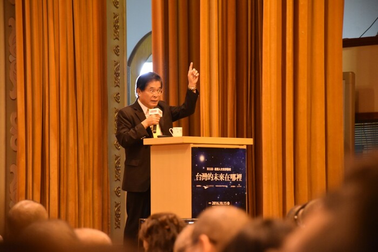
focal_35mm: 210
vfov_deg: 6.5
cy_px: 126
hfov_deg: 9.8
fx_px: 2205
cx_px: 189
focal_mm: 140
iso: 3200
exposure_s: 1/40
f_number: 5.6
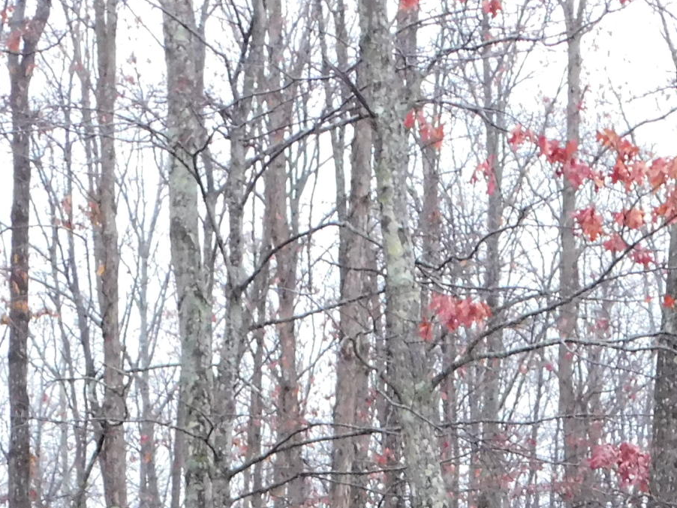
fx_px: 2602
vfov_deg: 10.7
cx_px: 440
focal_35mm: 133
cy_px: 793
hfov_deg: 14.8
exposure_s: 1/8
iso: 720
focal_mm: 7.1
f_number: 3.6
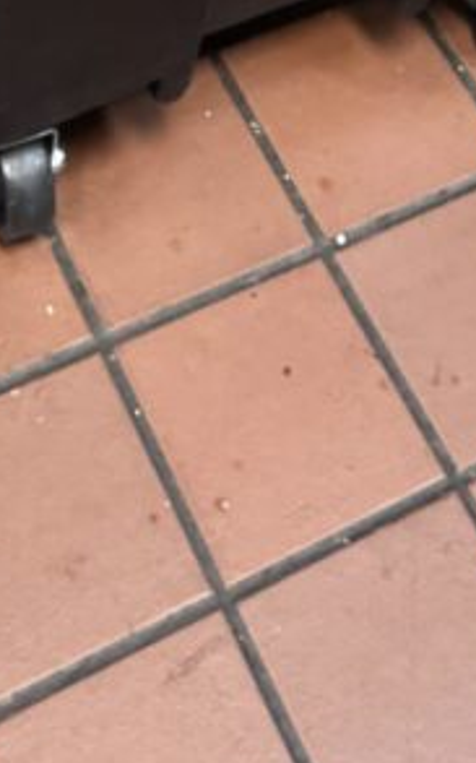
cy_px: -503
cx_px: 177
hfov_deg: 14.7
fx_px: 1848
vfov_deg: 19.2
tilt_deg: -38.3
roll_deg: -9.4
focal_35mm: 89
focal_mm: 6.76
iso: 1000
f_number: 1.78
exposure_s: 1/40
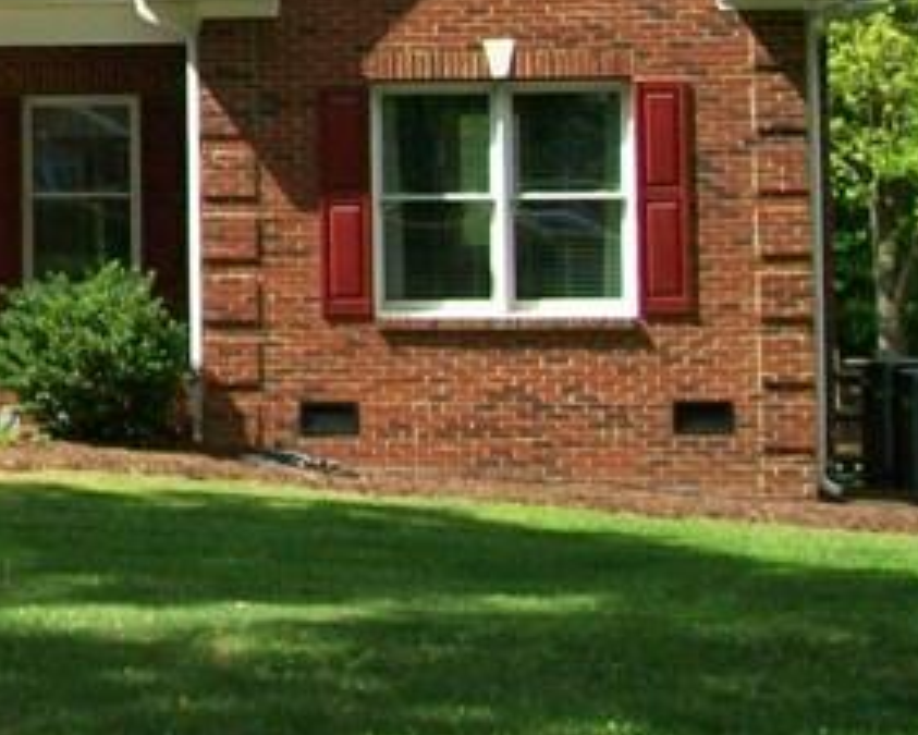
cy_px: -173
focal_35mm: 128
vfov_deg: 11.8
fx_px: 3479
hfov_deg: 13.8
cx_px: -608
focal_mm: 6
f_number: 2.7
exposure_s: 1/500
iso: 64
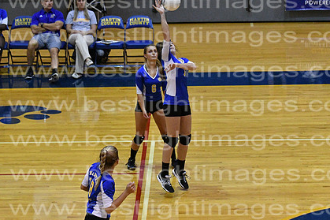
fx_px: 2666
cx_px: 188
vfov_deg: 4.7
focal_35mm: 291
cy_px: 89
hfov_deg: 7.1
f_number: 4
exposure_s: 1/800
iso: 8000
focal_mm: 140
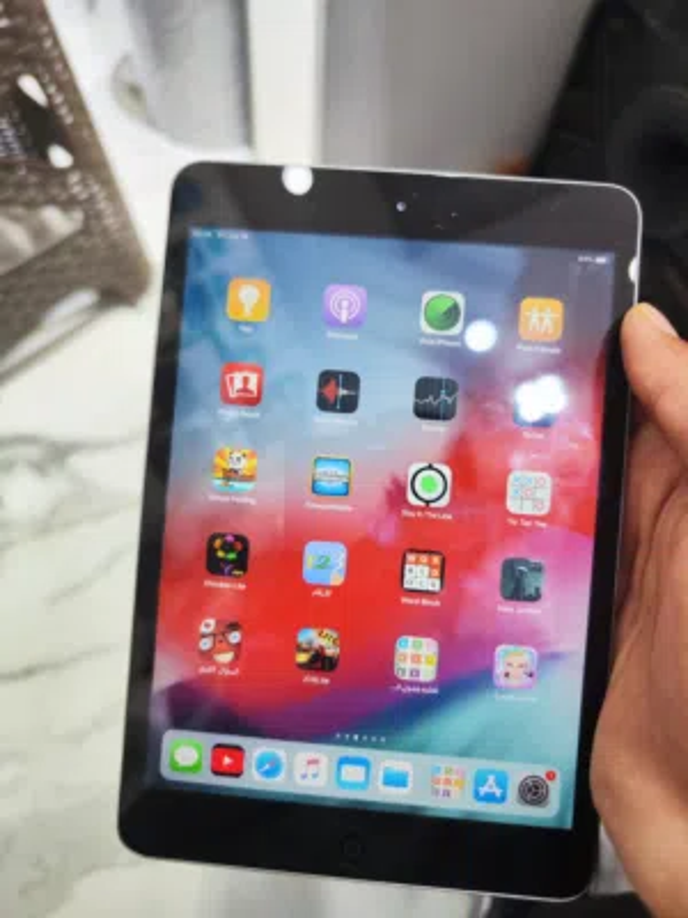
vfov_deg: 73.9
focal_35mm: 23
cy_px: 459
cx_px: 344
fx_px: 610
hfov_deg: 58.9
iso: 267
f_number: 1.69
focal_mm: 7.01
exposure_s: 1/100
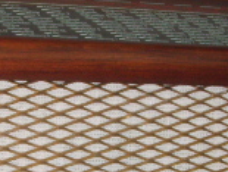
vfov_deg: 8.4
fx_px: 1169
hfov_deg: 11.1
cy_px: 179
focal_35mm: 177
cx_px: 88
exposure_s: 1/45
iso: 100
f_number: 3
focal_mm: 7.2
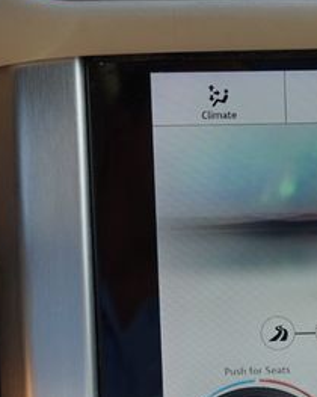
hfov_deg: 15.4
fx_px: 1127
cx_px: 388
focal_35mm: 96
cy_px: 281
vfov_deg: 19.9
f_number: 5
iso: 100
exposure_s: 1/60
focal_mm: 28
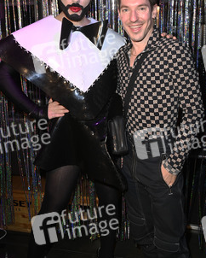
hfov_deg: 41.2
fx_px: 274
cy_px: 97
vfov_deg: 49.8
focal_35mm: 36
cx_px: 100
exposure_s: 1/40
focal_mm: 29
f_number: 5.6
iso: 2000
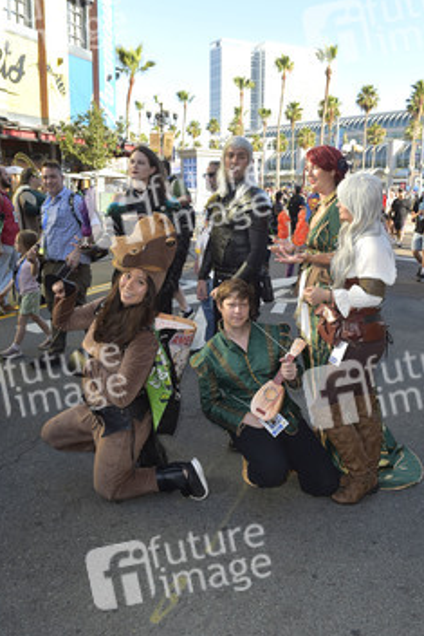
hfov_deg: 40.0
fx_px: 582
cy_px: 296
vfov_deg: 57.2
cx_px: 232
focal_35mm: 33
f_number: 6.3
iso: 200
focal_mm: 29
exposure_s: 1/250
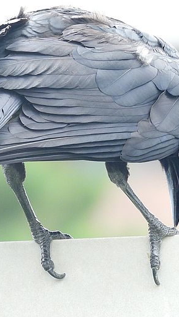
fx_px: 17168
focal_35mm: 2037
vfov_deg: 1.1
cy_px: 151
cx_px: 113
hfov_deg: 0.6
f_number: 6.3
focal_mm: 214
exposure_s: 1/250
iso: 400
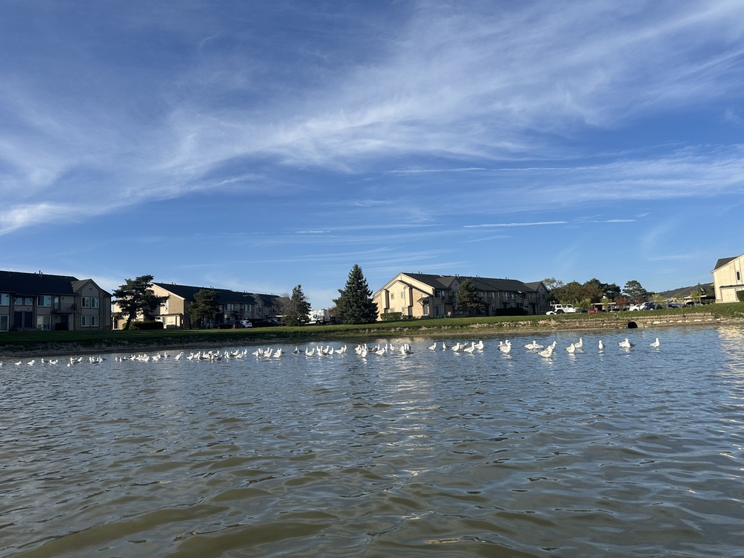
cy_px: 279
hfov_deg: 71.6
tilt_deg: +6.7
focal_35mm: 24
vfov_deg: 56.8
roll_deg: +2.0
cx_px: 372
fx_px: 516
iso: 80
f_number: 1.78
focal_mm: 6.86
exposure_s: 1/4184
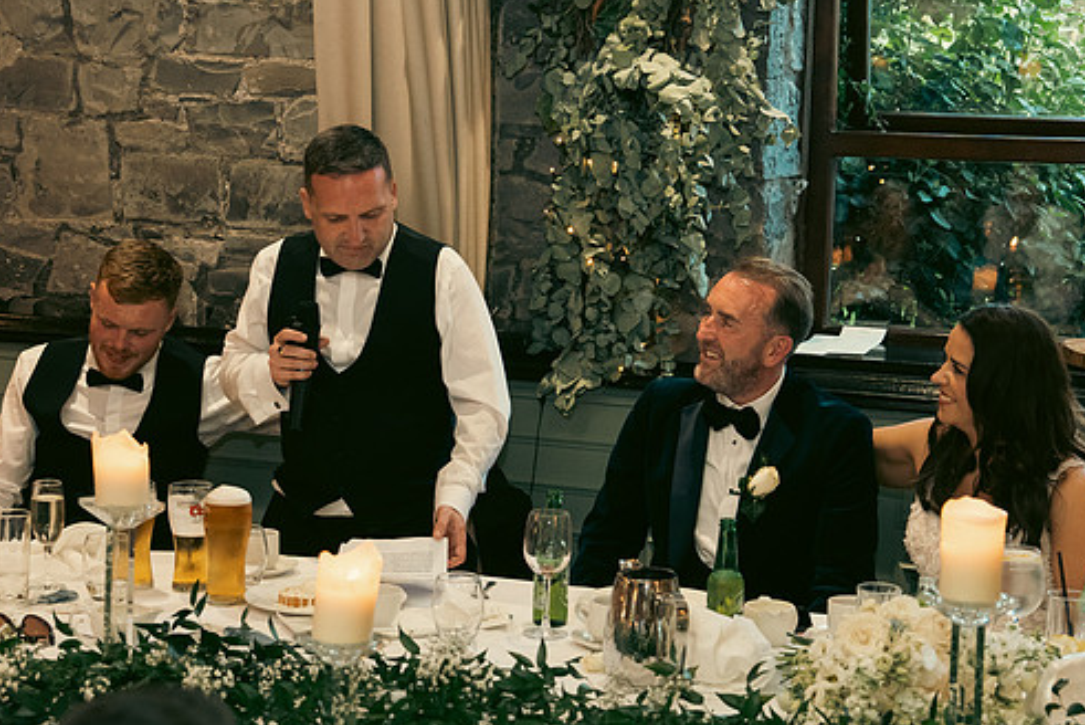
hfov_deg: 28.1
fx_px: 2171
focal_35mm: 72
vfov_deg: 18.9
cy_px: 311
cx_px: 519
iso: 2500
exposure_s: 1/160
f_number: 3.5
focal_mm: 41
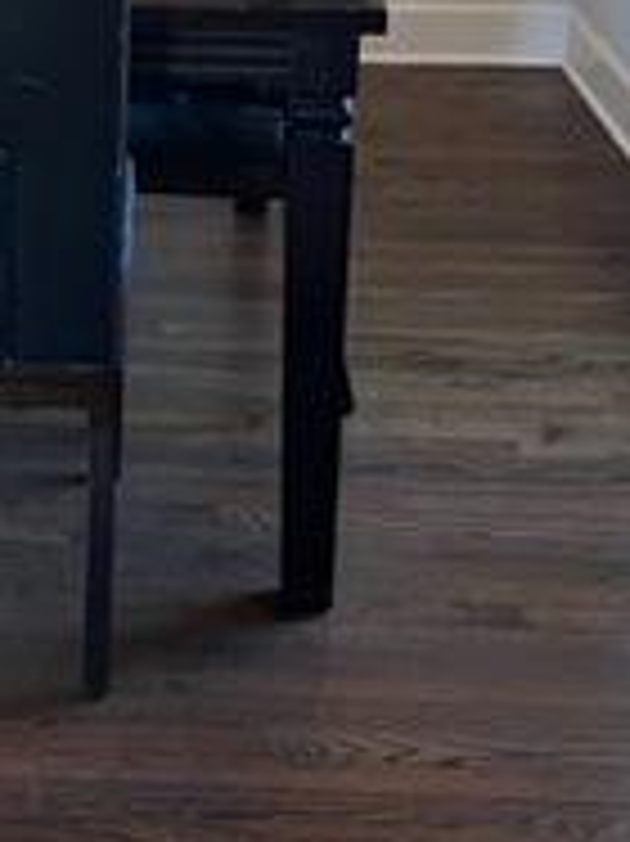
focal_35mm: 89
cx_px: -86
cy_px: 32
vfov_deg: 21.4
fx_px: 2162
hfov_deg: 16.0
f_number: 1.6
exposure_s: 1/60
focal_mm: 5.1
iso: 200
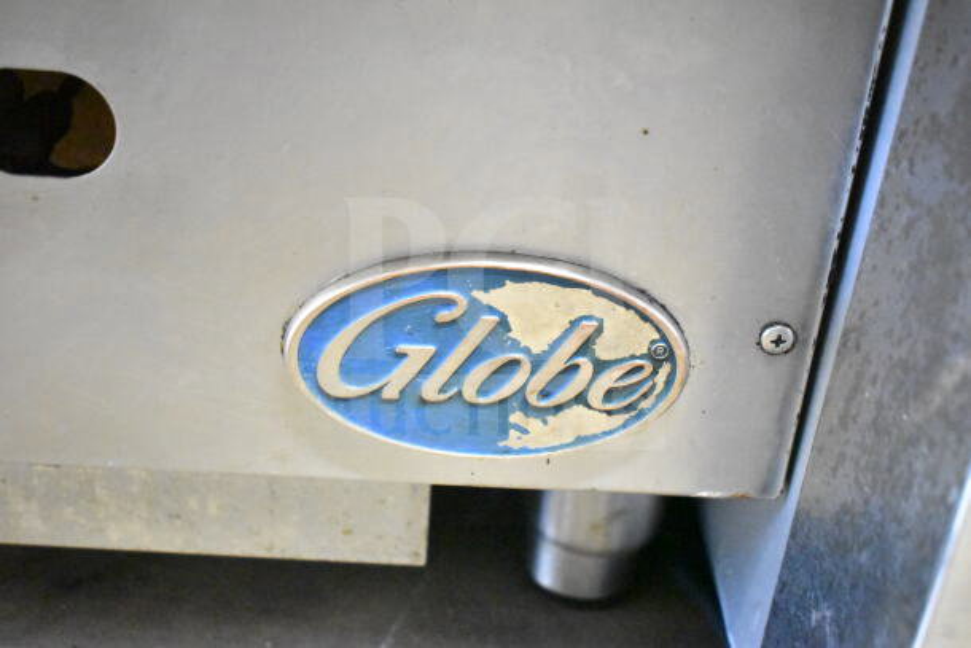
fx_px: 1254
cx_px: 486
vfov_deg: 29.0
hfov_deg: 42.3
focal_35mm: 46
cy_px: 324
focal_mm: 31
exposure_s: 1/50
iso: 18000
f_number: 4.2
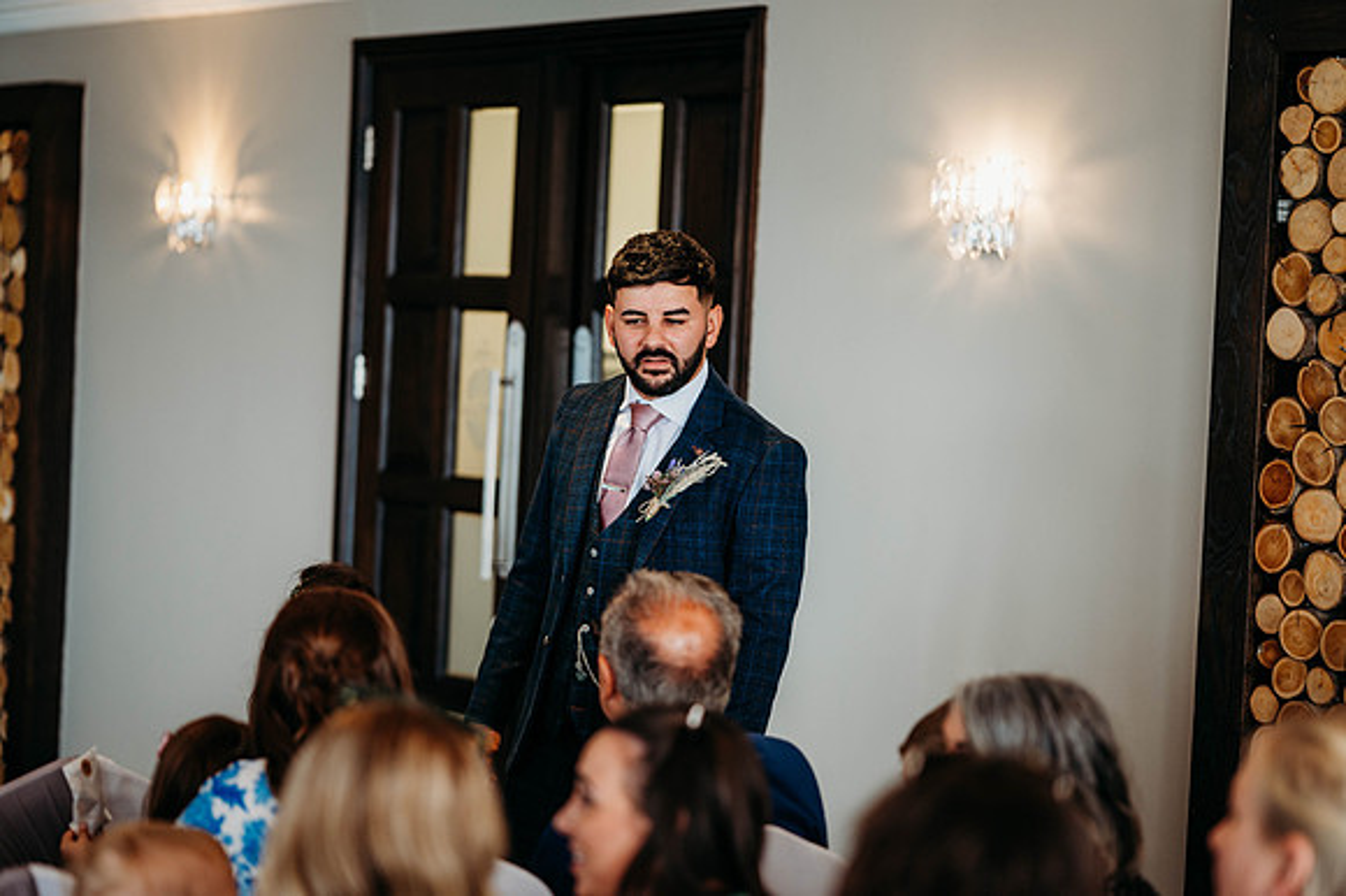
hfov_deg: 23.9
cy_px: 448
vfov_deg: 16.1
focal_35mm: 85
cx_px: 673
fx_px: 3176
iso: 560
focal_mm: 85
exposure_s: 1/200
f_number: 2
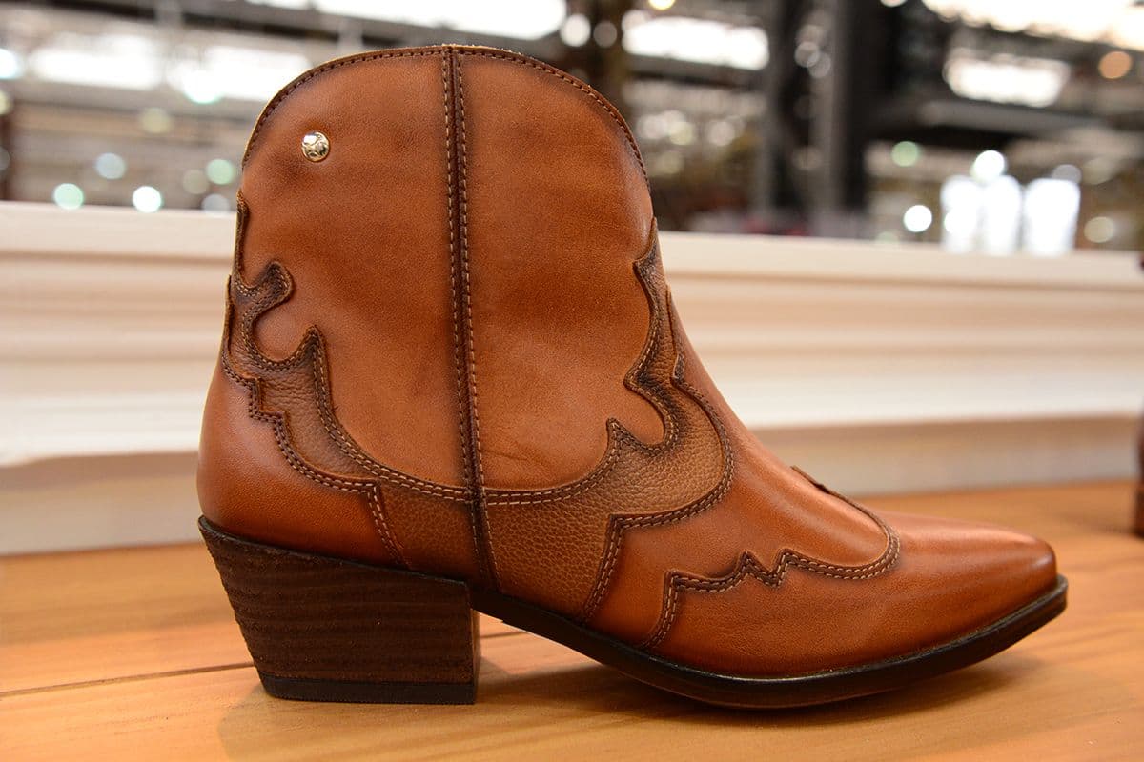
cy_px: 381
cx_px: 572
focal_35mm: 35
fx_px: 1112
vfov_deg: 37.9
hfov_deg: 54.4
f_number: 5.6
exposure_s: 1/640
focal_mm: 35
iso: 2000
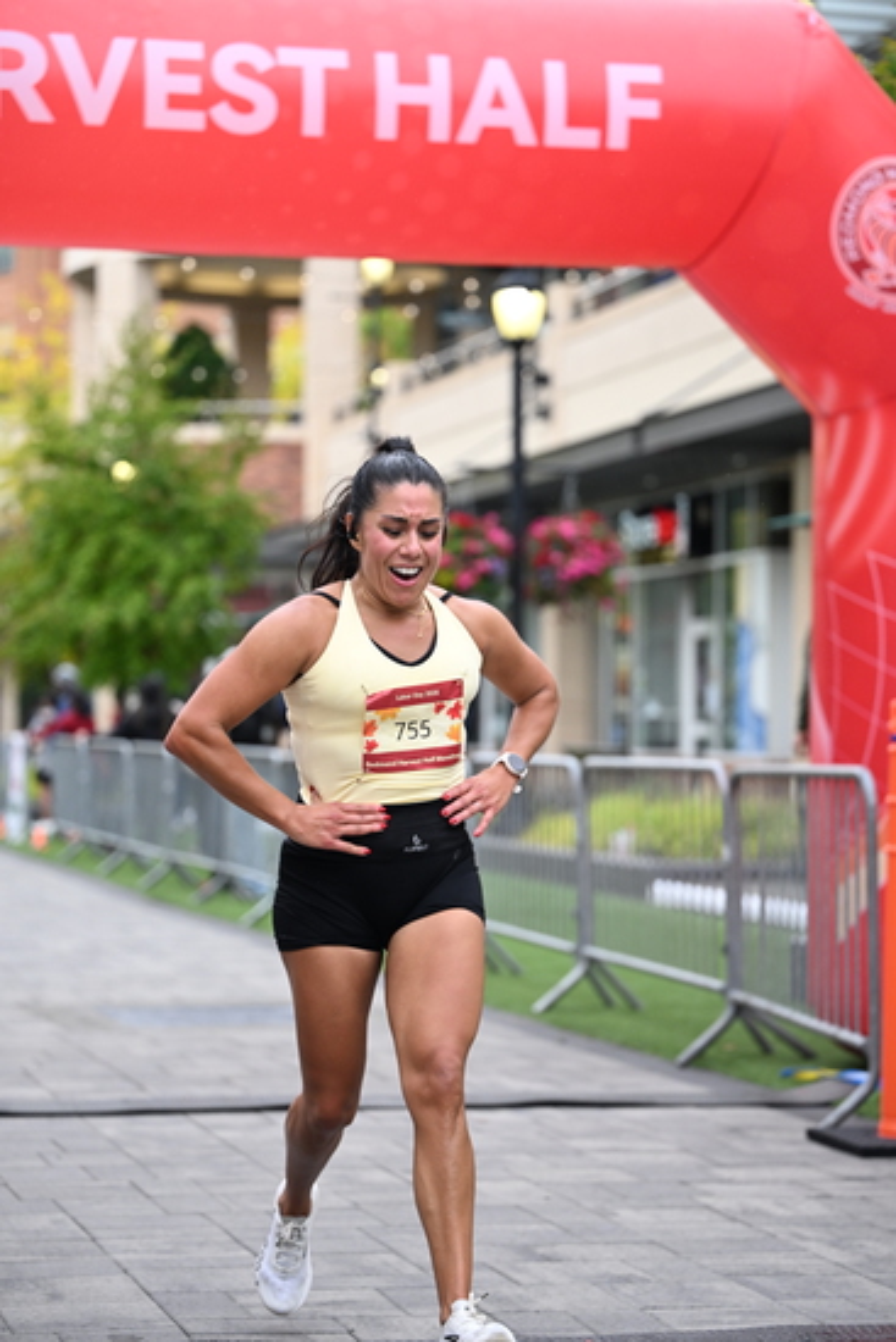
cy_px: 671
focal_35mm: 88
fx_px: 3283
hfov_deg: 15.5
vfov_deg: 23.1
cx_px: 448
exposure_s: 1/1600
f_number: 2.8
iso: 1000
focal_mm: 88
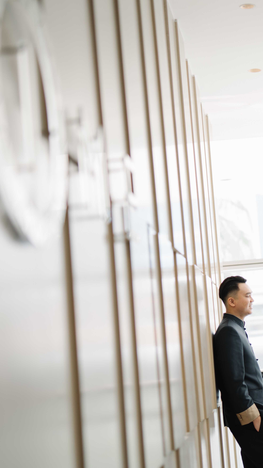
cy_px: 235
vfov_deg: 26.8
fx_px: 979
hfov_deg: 15.0
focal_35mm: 79
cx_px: 259
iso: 100
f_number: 1.4
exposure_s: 1/160
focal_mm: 50
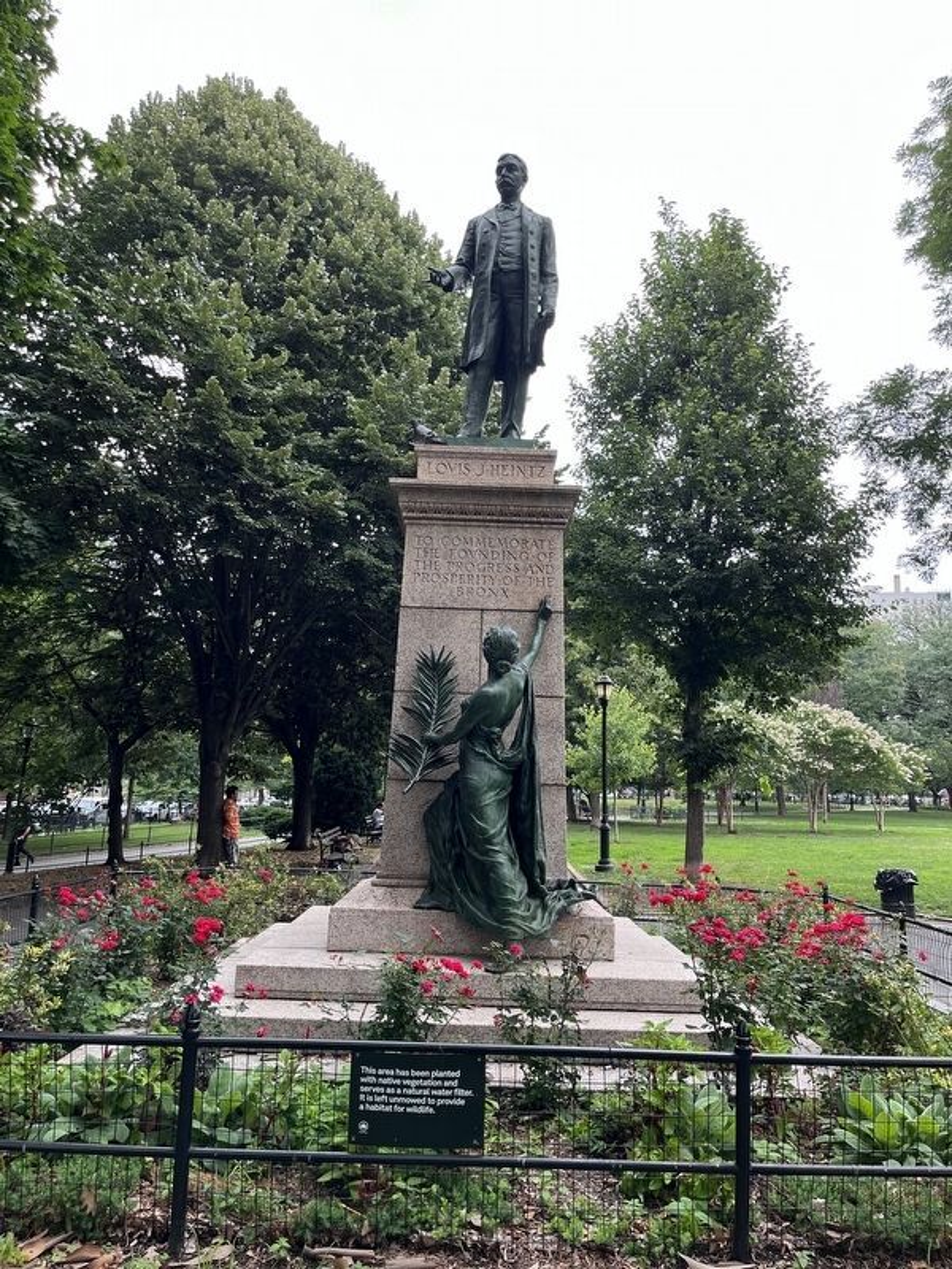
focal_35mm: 26
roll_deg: -3.0
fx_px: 953
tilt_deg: +9.1
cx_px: 476
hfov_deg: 53.1
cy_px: 634
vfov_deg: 67.3
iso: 50
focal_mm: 5.1
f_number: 1.6
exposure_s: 1/165
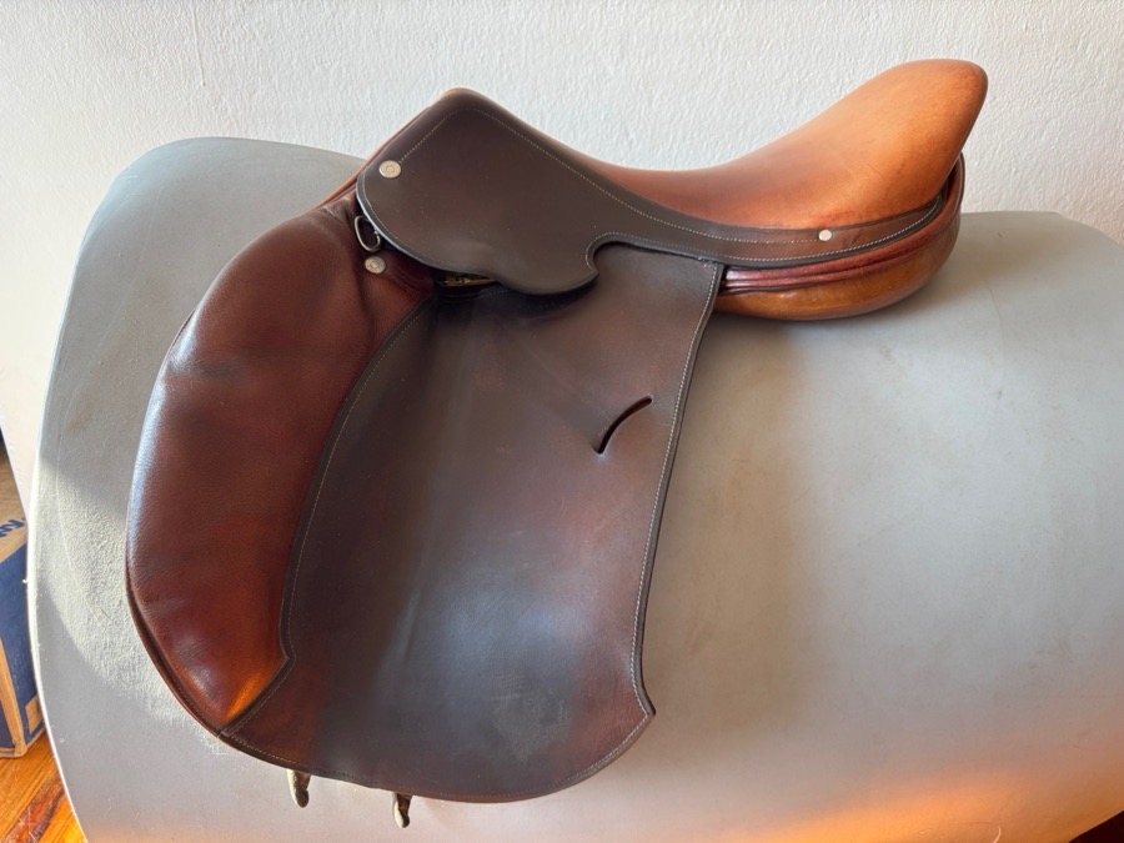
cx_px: 562
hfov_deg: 71.6
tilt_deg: -21.5
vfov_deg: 56.8
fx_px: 779
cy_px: 422
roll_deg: +0.1
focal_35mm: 24
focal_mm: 6.76
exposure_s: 1/121
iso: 100
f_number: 1.78
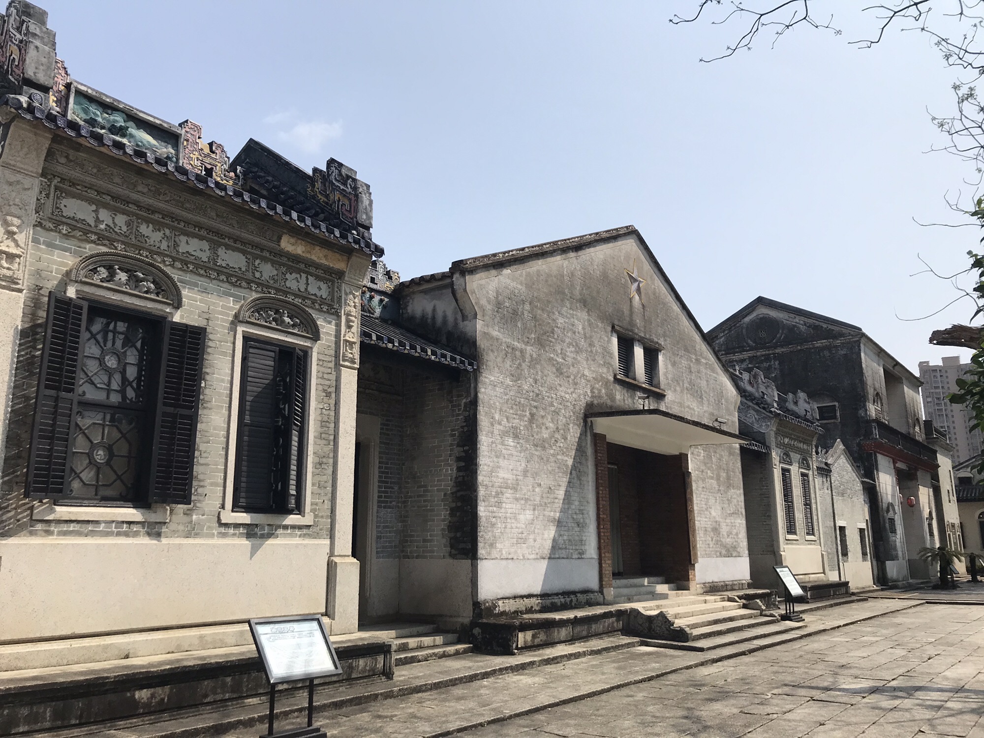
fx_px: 796
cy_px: 369
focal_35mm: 28
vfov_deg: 49.7
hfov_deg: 63.4
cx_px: 492
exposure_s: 1/3831
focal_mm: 3.99
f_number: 1.8
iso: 20
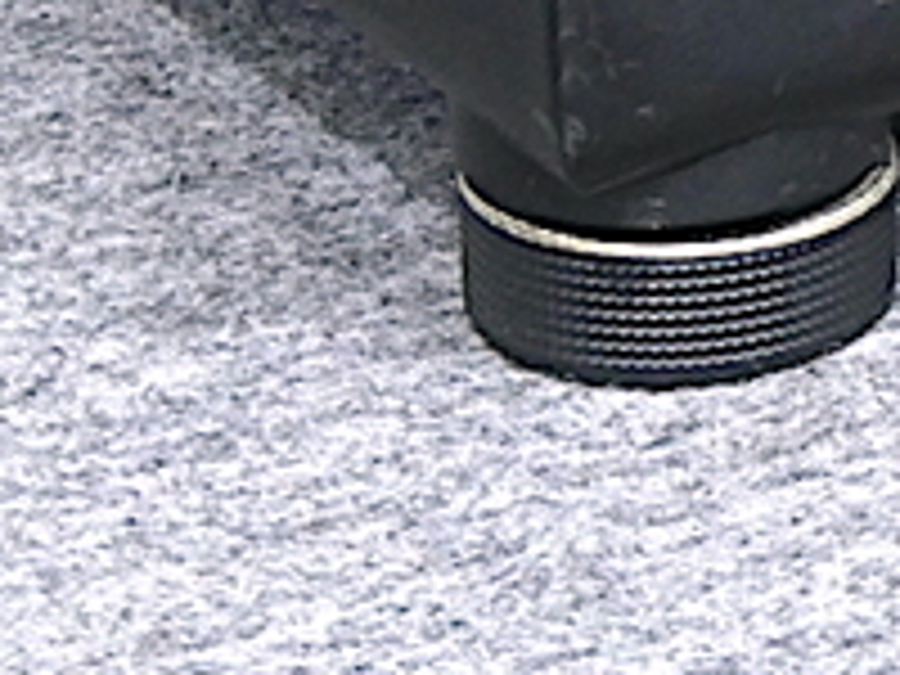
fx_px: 13234
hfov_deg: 3.9
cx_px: 1404
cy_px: -810
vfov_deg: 2.9
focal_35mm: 509
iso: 200
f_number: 5.1
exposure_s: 1/4
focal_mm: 19
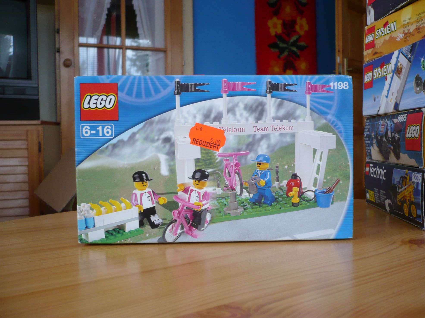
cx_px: 212
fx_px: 430
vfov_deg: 40.7
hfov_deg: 52.6
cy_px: 159
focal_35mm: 35
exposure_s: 1/30
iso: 100
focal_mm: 5.8
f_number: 2.8
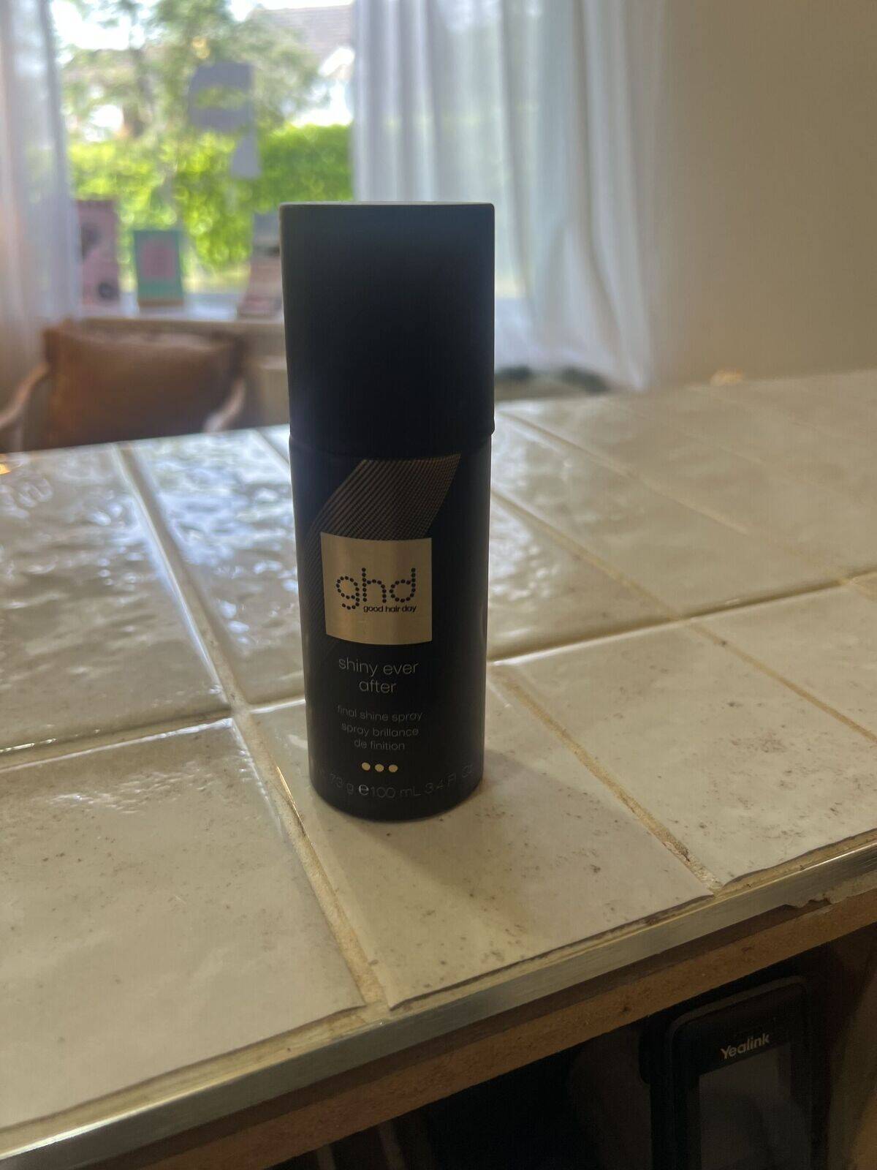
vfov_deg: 67.3
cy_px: 585
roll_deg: +1.0
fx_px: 878
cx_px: 438
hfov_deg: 53.1
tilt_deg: -24.9
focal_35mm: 26
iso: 32
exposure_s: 1/107
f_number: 1.5
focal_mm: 5.7
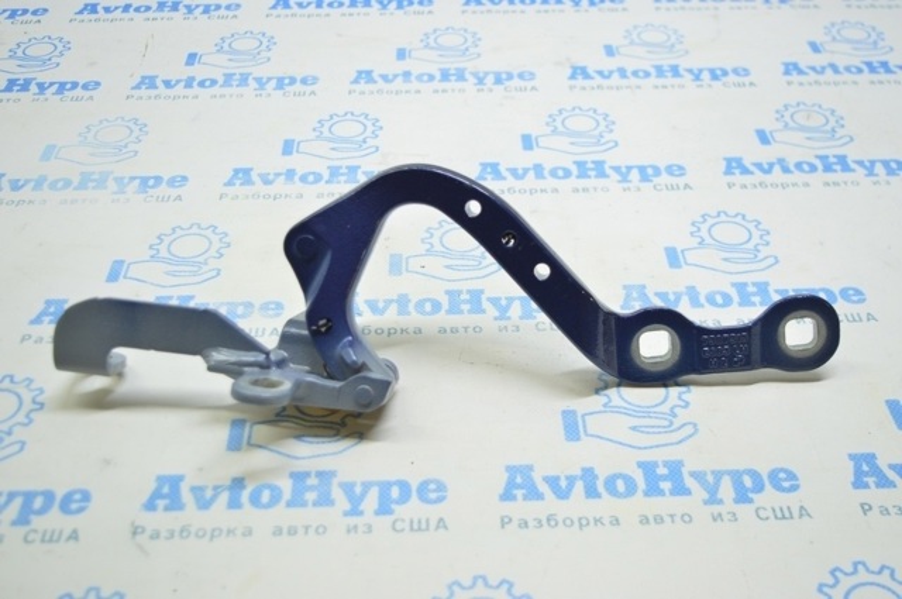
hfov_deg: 45.0
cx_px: 451
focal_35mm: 44
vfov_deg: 30.8
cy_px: 300
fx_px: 1089
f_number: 4.2
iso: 400
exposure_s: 1/40
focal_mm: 29
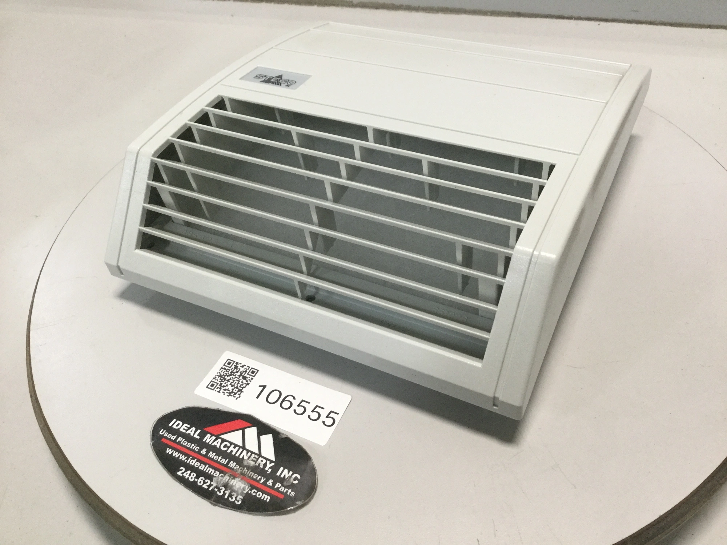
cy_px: 272
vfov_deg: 45.4
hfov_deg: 58.4
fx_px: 651
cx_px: 364
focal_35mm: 31
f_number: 2.4
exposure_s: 1/30
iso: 50
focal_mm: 3.3
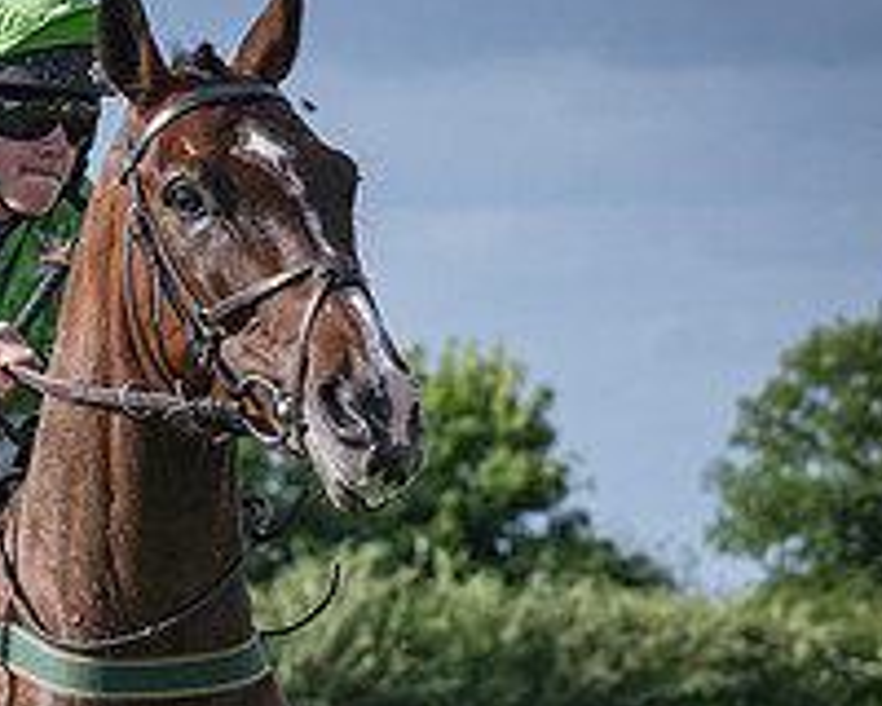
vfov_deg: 3.6
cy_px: 1064
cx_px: -307
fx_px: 11277
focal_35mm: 432
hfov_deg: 4.5
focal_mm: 70
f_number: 4.5
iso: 200
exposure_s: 1/1600
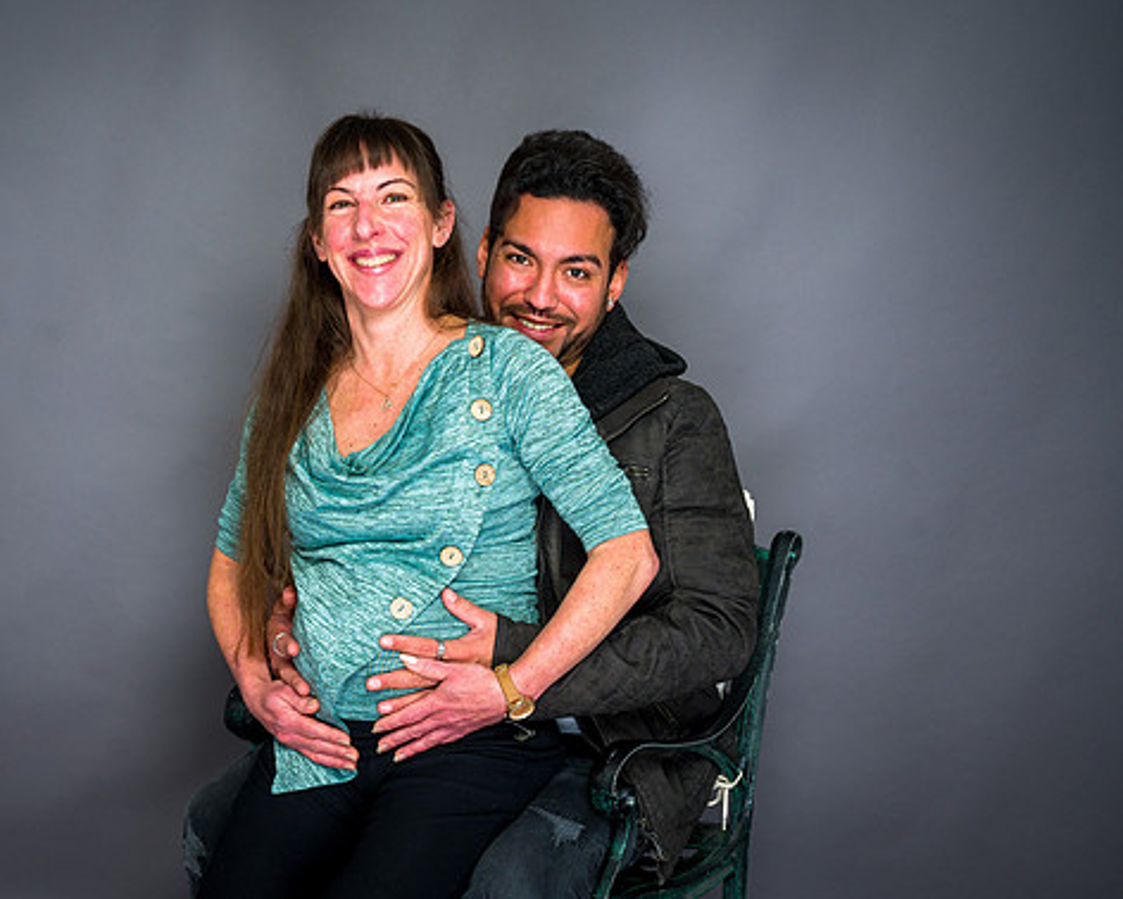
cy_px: 510
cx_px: 375
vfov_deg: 28.6
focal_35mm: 53
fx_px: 1762
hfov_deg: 35.0
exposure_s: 1/100
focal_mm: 41
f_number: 5.6
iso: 200
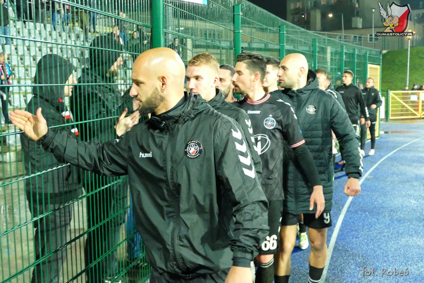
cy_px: 142
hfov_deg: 41.9
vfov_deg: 28.7
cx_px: 212
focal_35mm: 47
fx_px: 554
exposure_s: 1/100
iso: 3200
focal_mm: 17.27
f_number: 3.3
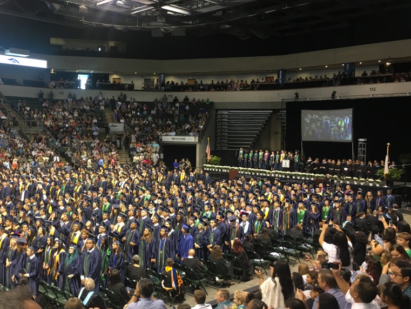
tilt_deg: -2.6
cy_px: 149
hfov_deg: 47.1
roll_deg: +0.4
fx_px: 463
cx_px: 137
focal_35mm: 39
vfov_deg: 36.8
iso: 80
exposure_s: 1/30
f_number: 2.2
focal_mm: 4.15
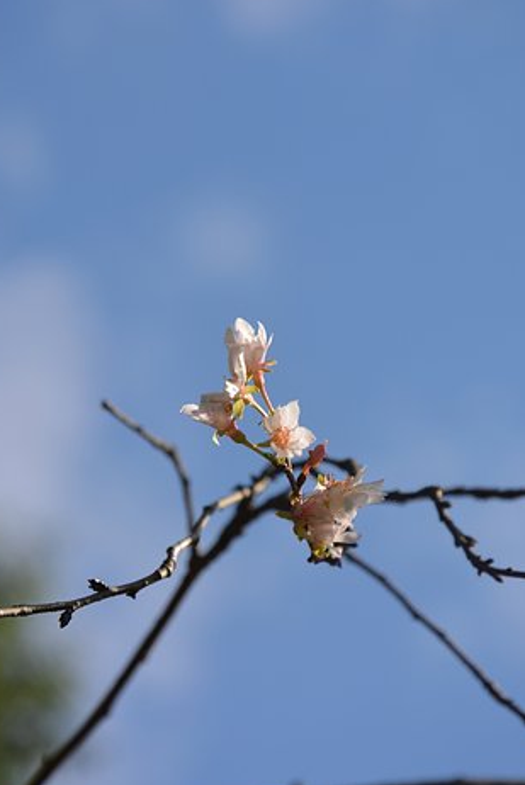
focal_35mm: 175
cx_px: 267
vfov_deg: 11.8
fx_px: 3810
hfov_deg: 7.9
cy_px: 399
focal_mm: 105
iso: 100
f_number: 8
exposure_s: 1/250
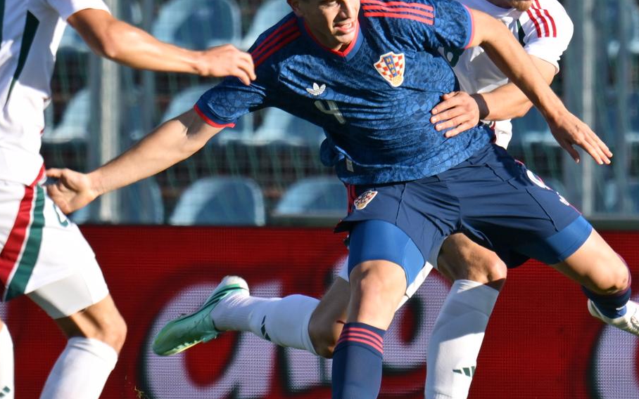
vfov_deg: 1.0
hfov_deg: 1.7
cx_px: 361
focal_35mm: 1266
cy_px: 171
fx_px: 22053
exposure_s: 1/1000
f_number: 6
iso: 250
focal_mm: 470
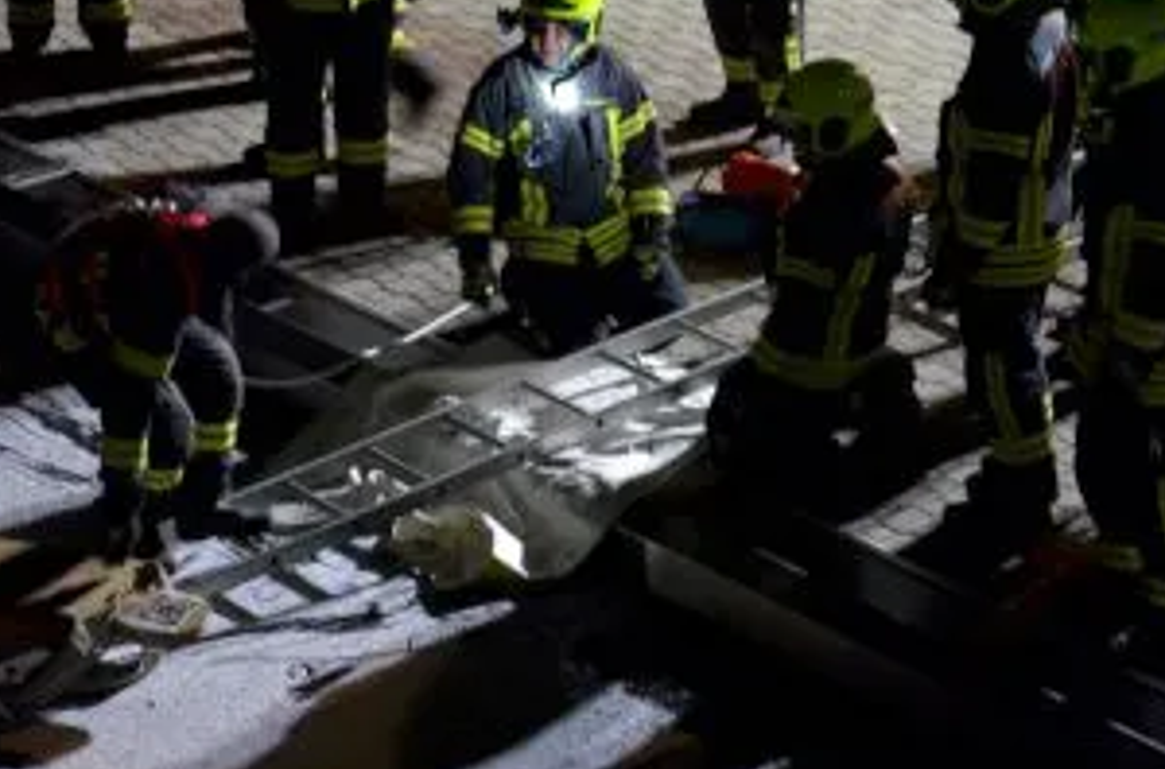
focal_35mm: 156
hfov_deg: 13.2
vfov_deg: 8.7
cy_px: 280
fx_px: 5032
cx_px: 485
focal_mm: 48
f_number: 4.8
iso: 3200
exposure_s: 1/25
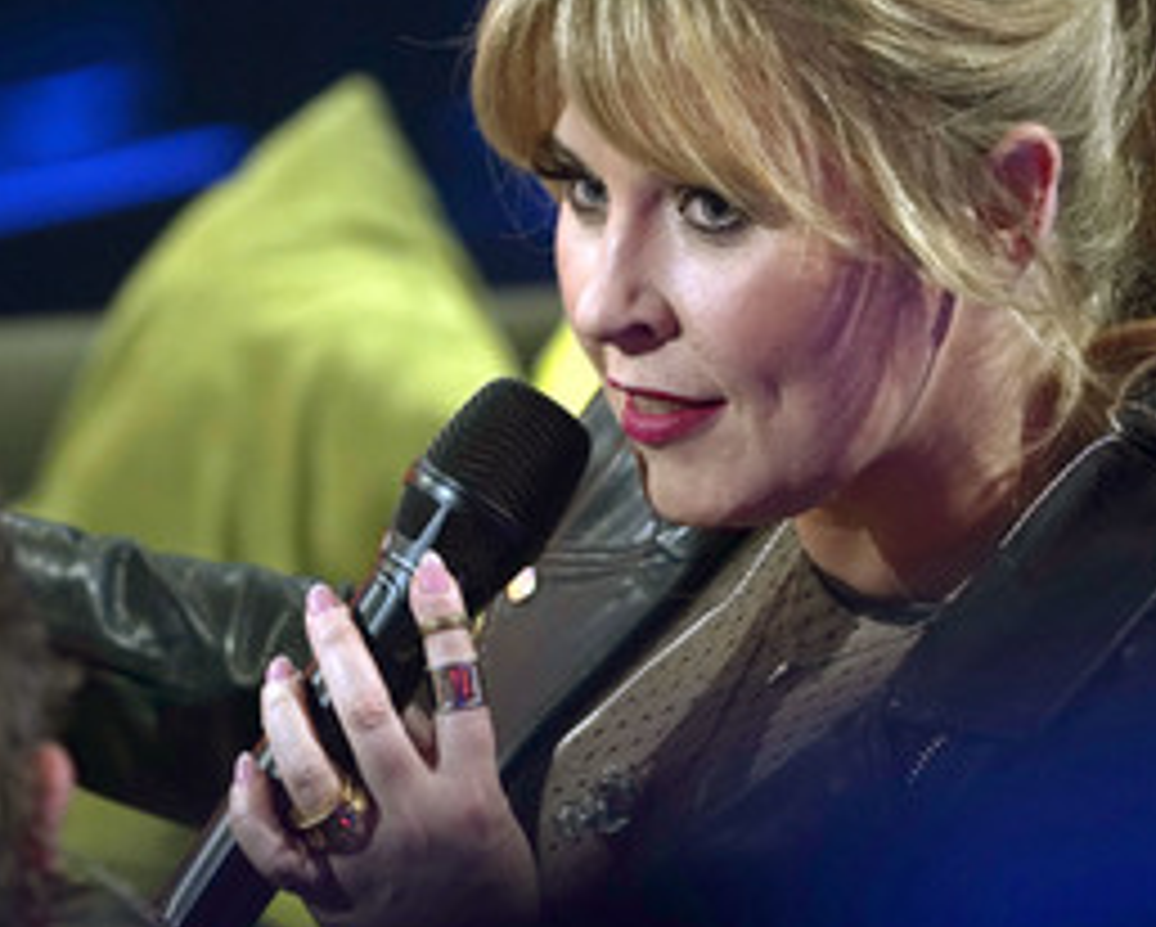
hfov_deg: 3.8
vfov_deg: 3.1
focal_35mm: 503
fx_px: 17222
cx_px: 614
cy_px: 338
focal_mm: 306
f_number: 6.3
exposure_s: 1/200
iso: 3200
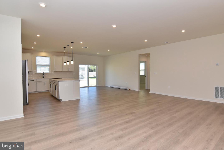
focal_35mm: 18
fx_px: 112
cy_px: 75
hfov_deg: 90.0
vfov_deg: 67.5
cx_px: 112
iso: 800
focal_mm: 12
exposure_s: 1/160
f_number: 9
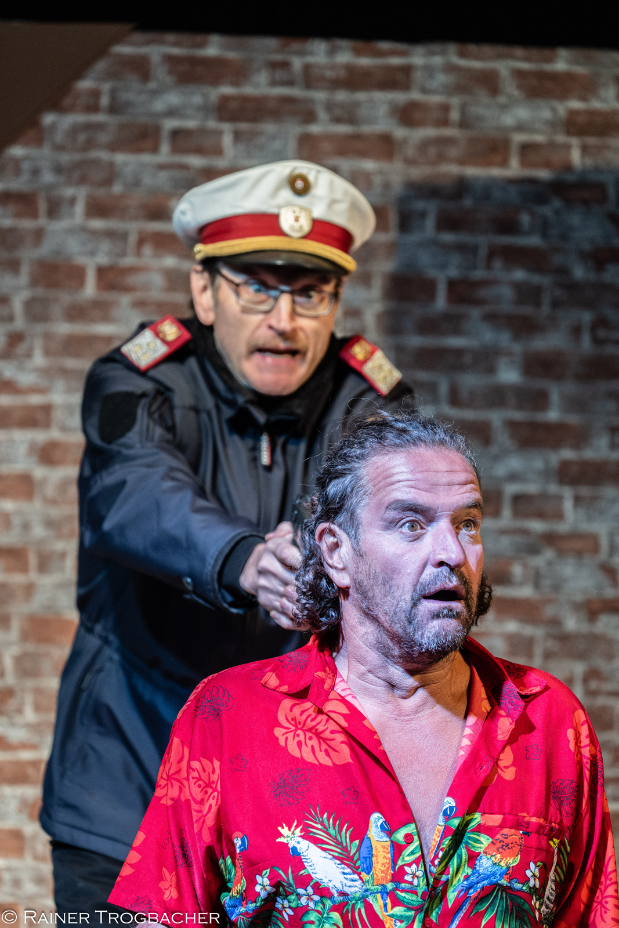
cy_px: 464
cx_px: 310
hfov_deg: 4.7
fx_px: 7477
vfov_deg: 7.1
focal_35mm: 290
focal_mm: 290
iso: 800
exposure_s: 1/125
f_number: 5.6
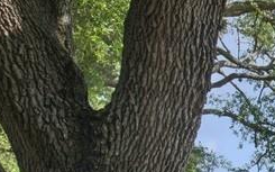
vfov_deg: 11.3
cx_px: 632
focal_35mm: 100
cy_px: 382
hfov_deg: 14.7
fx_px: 749
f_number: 8
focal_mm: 15
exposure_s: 1/250
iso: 200
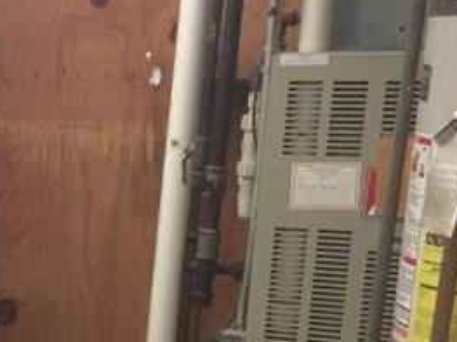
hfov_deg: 15.0
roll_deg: +0.7
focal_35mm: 113
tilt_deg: -13.8
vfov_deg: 12.7
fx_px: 1491
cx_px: -382
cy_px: 453
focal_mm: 4.15
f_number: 2.2
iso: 125
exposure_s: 1/8
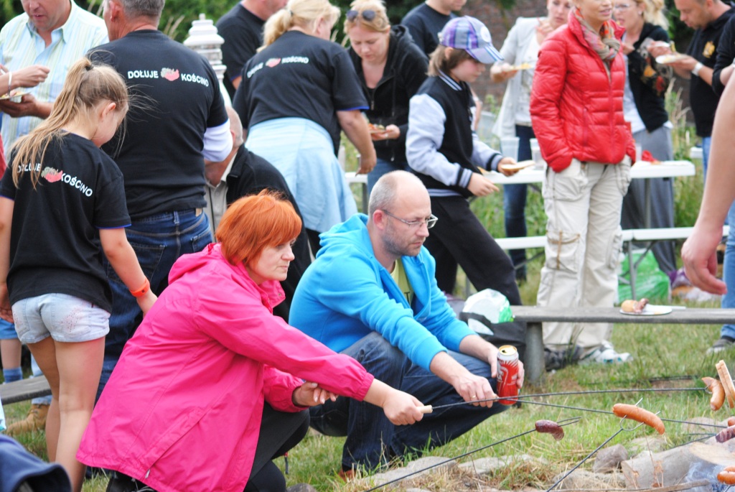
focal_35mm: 117
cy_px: 246
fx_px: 2391
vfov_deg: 11.7
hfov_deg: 17.5
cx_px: 368
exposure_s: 1/125
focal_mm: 78
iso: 400
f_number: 4
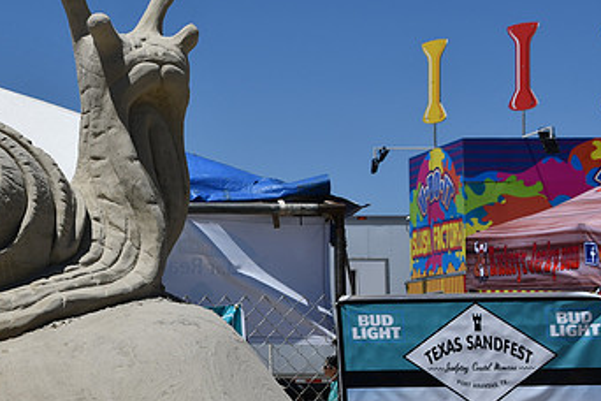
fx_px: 1953
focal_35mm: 117
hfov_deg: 17.3
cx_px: 104
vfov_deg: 11.7
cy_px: 194
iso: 100
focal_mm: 46
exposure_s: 1/500
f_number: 11
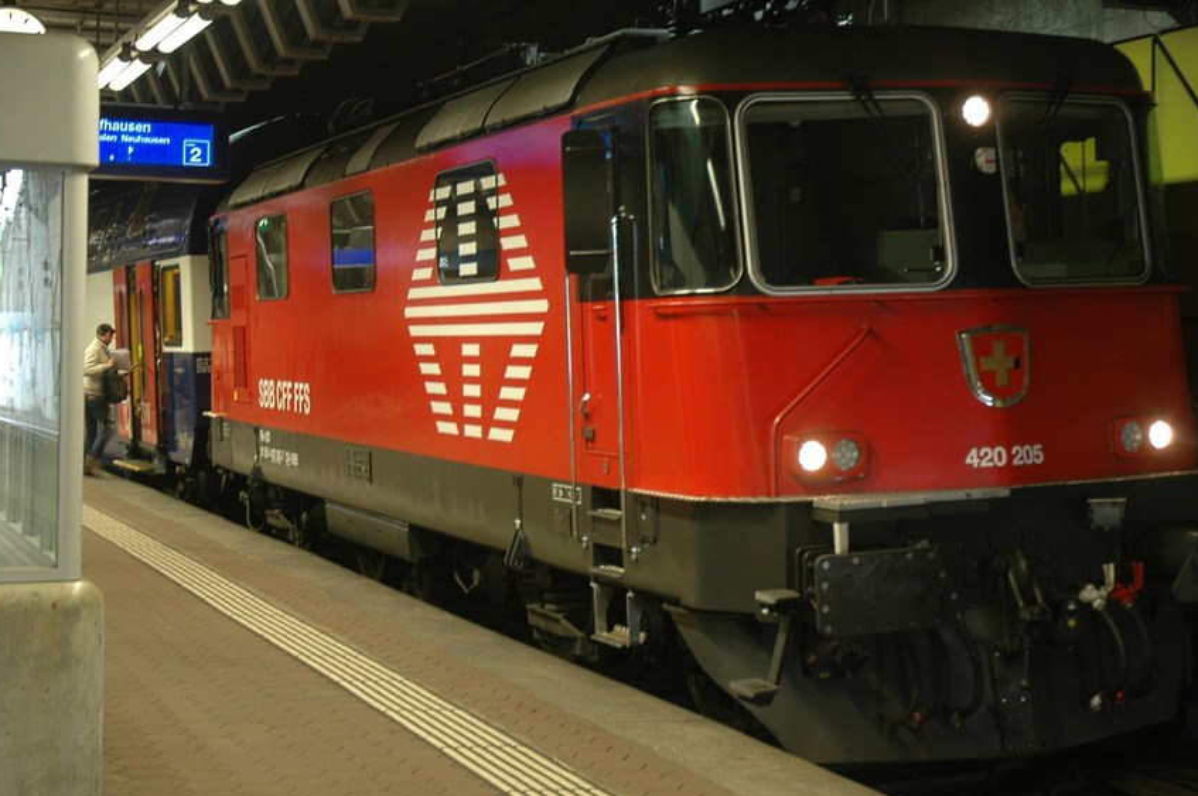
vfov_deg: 20.6
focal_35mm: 66
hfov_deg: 30.5
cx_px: 751
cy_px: 308
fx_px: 2186
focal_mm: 29
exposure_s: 1/6
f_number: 4
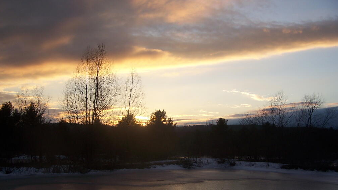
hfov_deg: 48.3
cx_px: 169
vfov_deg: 28.2
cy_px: 128
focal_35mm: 42
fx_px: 376
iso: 80
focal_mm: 6.3
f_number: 2.8
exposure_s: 1/500
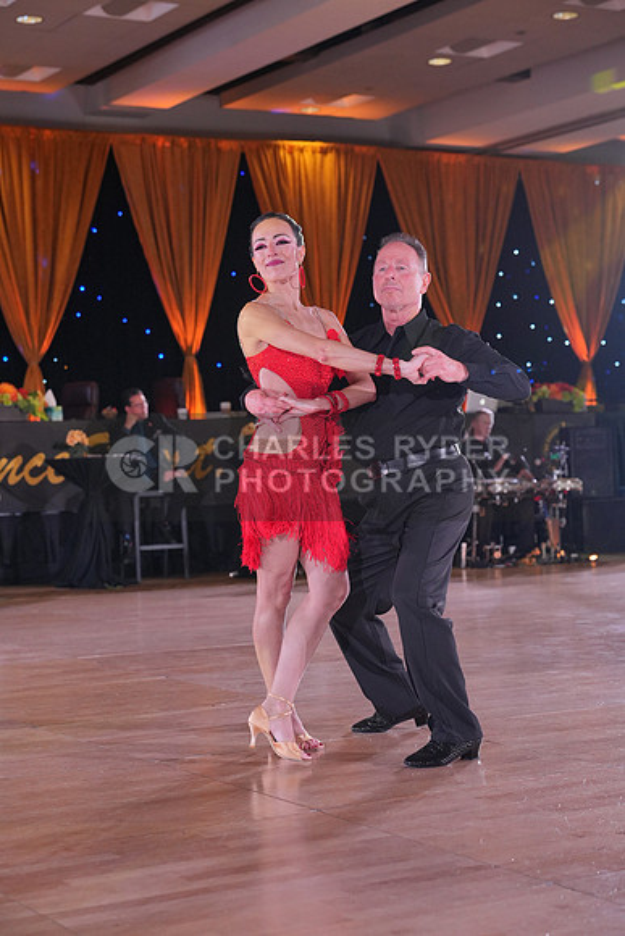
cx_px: 312
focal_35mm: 67
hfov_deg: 20.3
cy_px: 468
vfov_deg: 30.1
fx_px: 1744
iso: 2000
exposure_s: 1/400
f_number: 4
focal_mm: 67
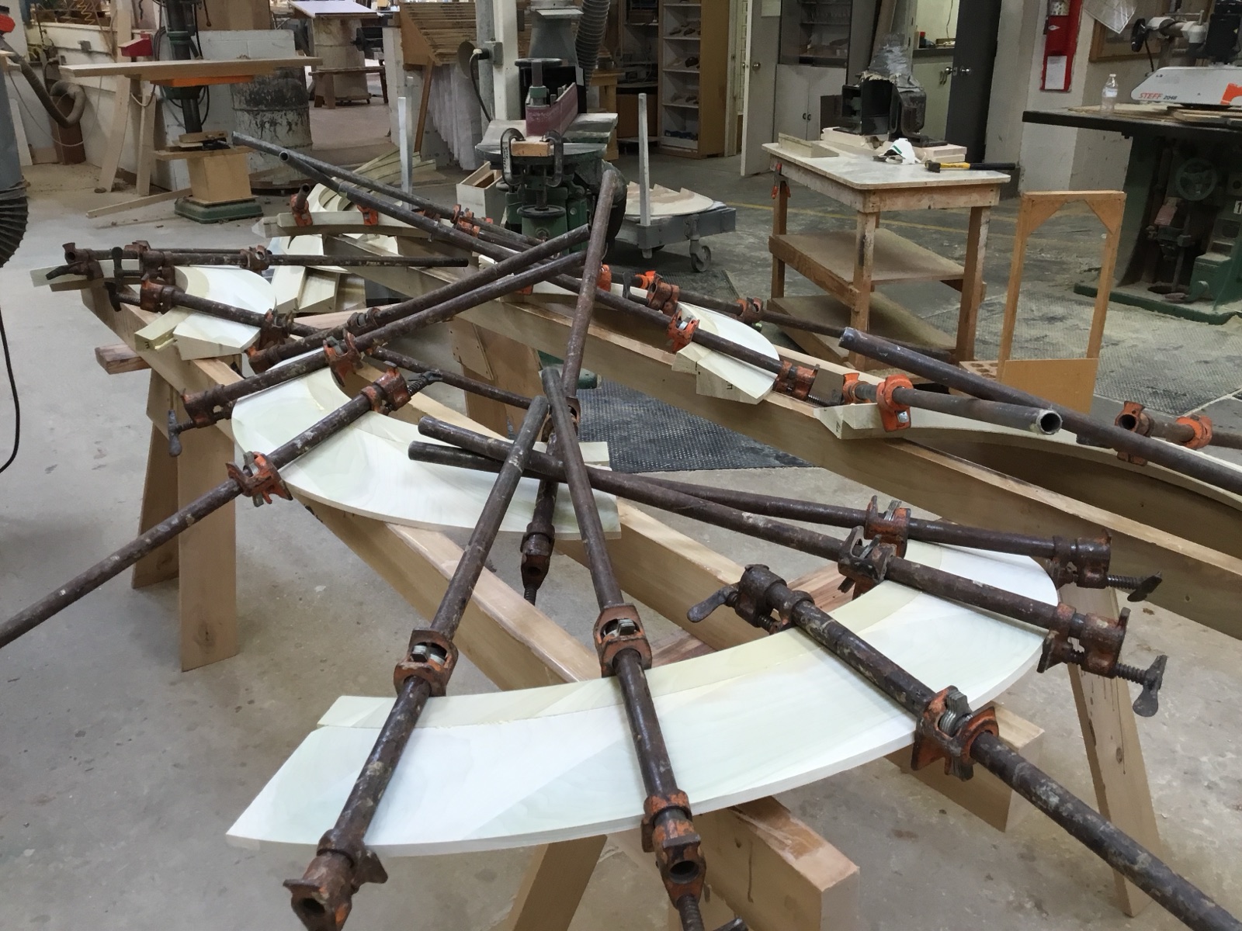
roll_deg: -1.0
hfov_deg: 58.4
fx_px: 1112
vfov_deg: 45.4
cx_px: 621
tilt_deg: -23.2
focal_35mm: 31
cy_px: 466
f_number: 2.4
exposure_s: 1/40
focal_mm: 3.3
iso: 32
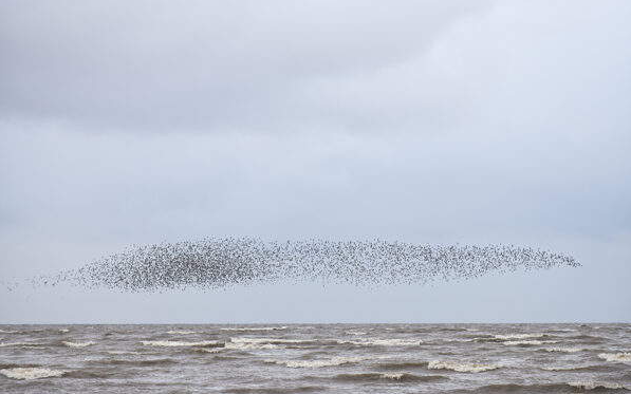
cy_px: 192
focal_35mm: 205
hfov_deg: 10.2
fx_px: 3525
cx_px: 316
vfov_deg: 6.4
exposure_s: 1/800
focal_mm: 200
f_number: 3.2
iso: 320
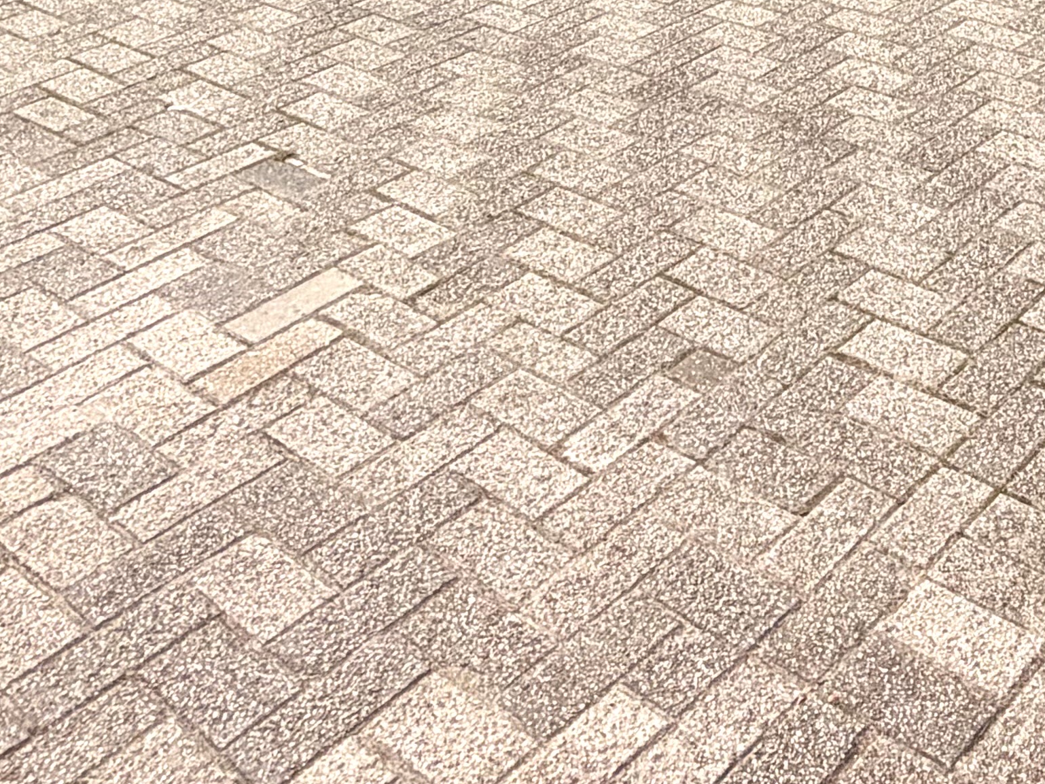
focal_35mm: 52
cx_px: 1114
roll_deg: +1.2
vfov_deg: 19.7
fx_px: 1570
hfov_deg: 32.9
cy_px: -669
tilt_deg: +6.5
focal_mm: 2.22
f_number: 2.2
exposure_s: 1/1017
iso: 20
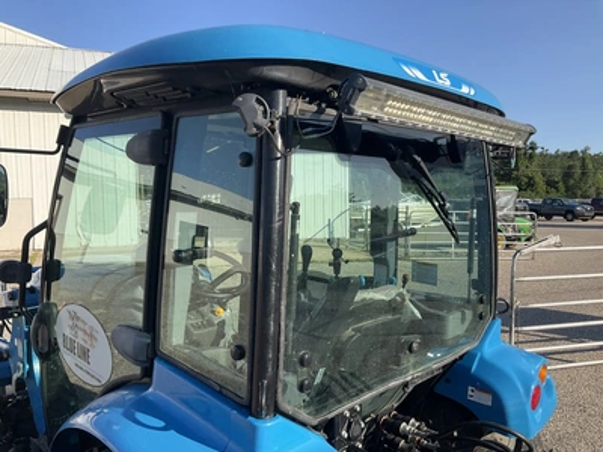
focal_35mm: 29
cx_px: 302
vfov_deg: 48.2
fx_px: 505
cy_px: 226
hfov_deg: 61.7
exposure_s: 1/944
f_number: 1.8
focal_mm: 3
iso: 25
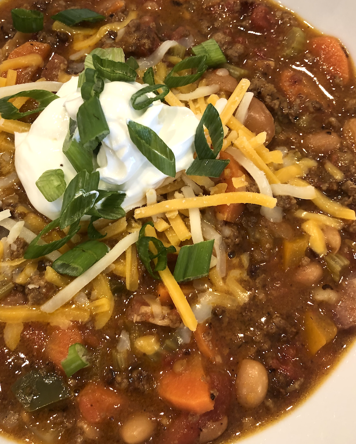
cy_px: 207
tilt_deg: -67.8
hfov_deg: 41.0
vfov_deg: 50.2
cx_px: 145
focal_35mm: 36
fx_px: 474
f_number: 1.8
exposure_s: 1/15
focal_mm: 4
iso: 40
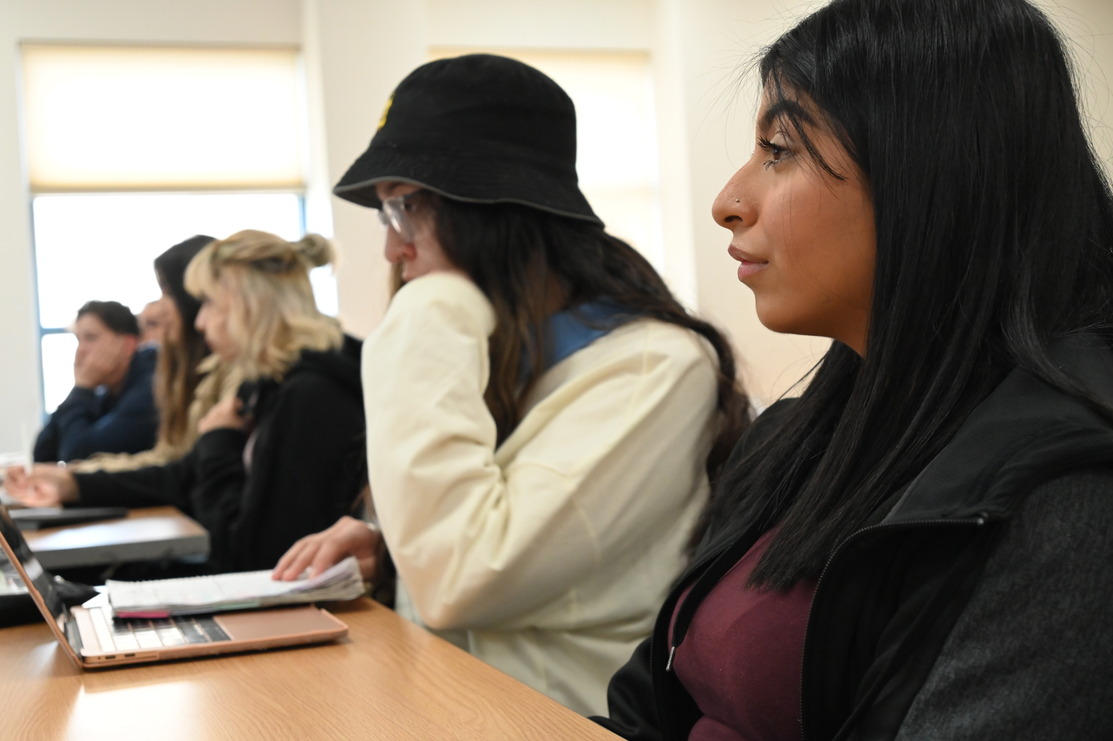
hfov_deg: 39.6
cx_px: 556
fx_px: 1545
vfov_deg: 27.0
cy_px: 370
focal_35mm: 50
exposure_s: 1/60
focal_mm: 50
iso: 5000
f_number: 6.3
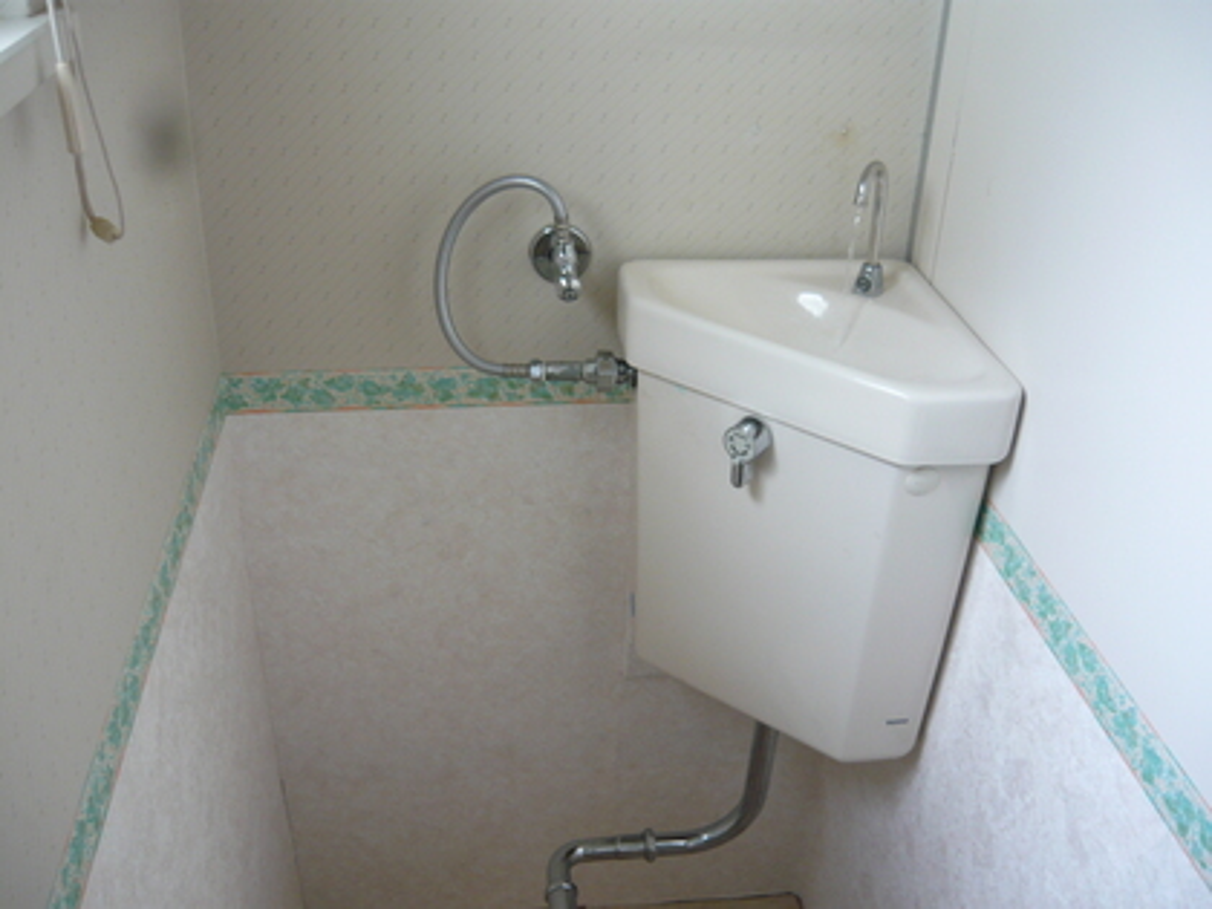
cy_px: 454
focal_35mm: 33
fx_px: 1155
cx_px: 606
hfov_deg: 55.4
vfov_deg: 42.9
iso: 125
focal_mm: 5.5
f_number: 2.8
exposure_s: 1/30
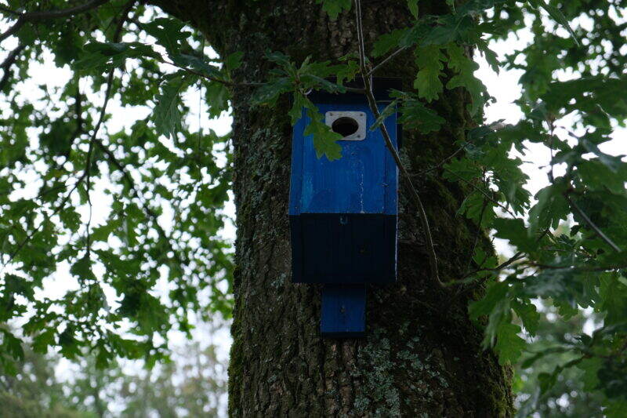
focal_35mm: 83
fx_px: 1445
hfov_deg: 24.5
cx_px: 314
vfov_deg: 16.4
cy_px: 209
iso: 320
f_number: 5
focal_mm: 55
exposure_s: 1/125
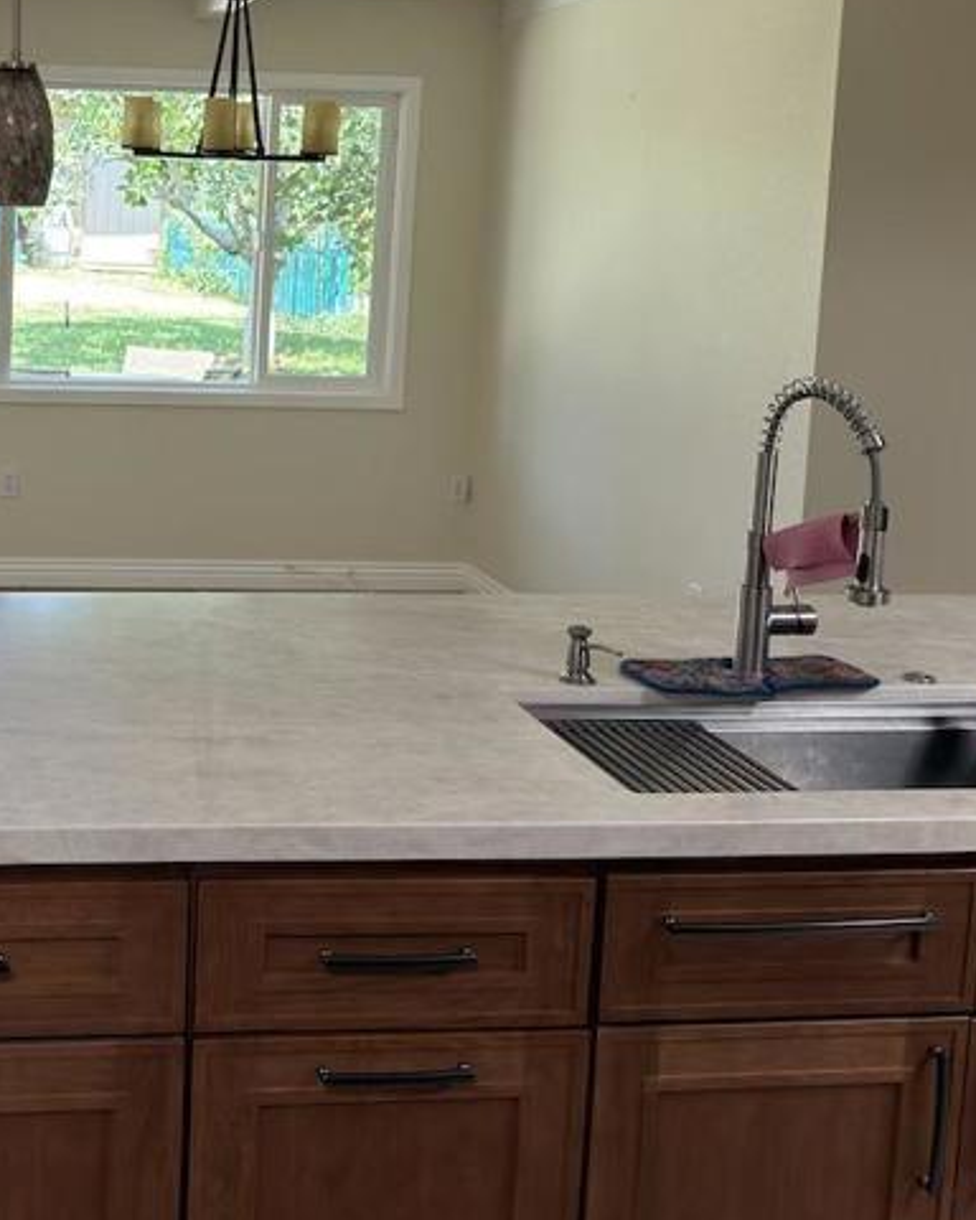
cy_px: 374
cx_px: -10
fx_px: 1805
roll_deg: +0.0
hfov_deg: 28.3
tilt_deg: -6.9
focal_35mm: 50
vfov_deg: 36.8
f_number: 1.78
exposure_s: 1/162
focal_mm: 6.76
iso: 100
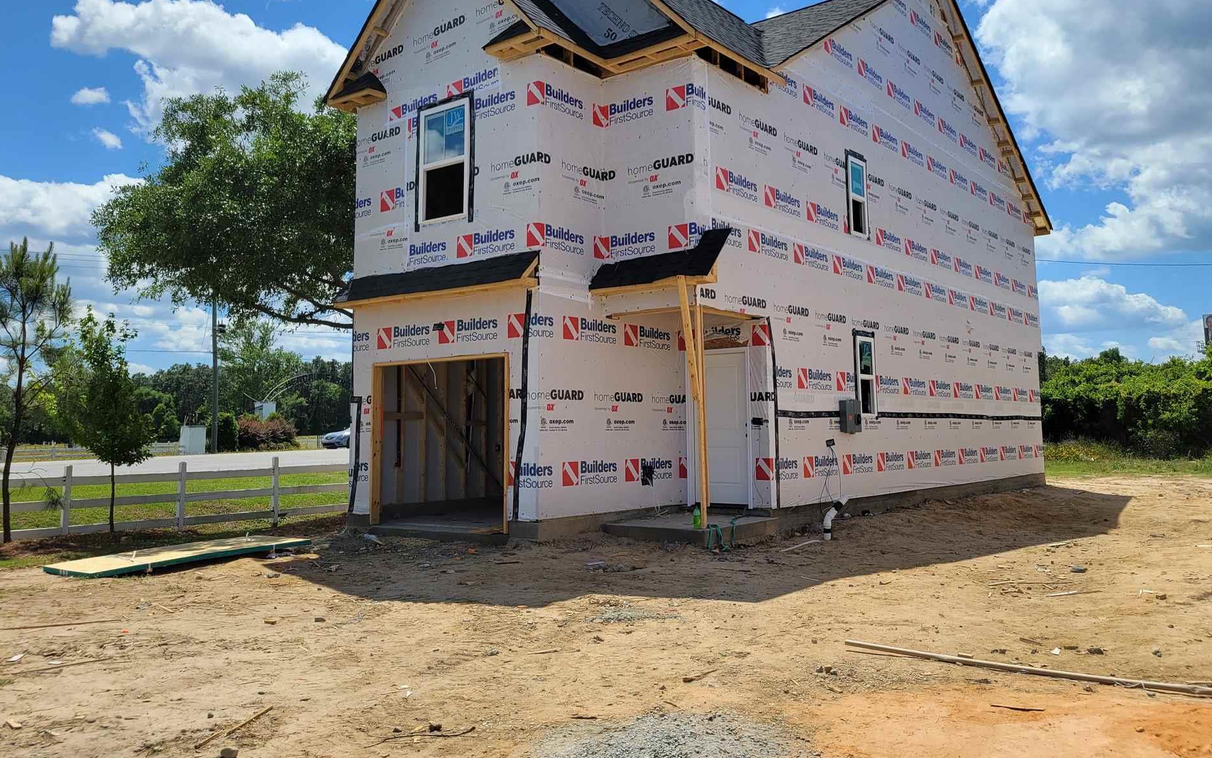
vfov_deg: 41.6
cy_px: 296
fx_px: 991
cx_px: 636
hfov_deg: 62.9
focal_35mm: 30
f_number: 1.8
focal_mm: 5.4
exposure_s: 1/3272
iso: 40
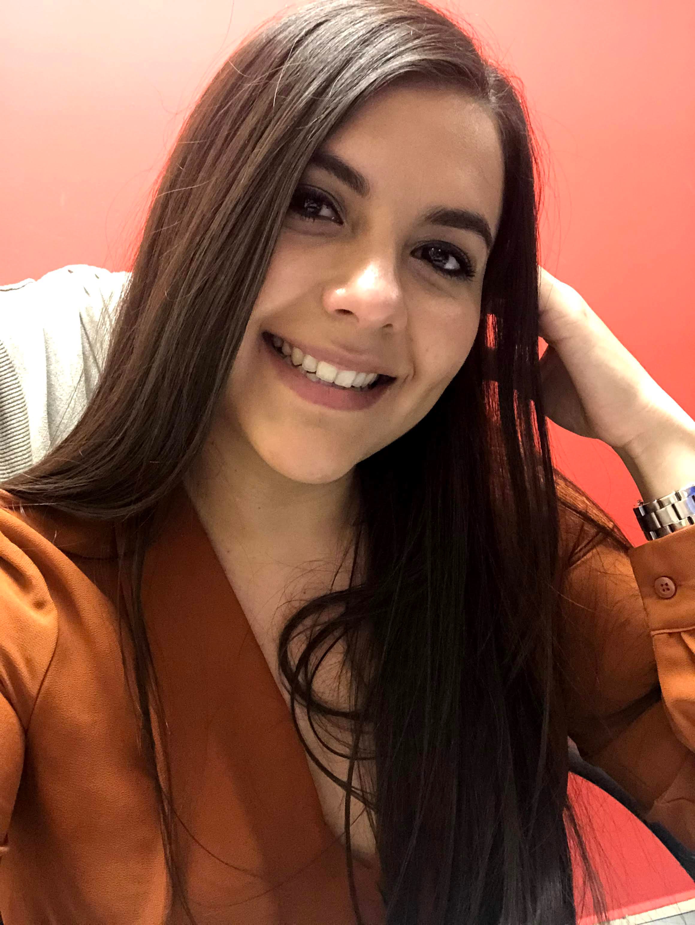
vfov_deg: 56.8
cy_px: 462
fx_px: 856
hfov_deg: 44.2
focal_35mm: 32
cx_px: 348
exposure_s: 1/20
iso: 500
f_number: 2.2
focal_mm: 2.87
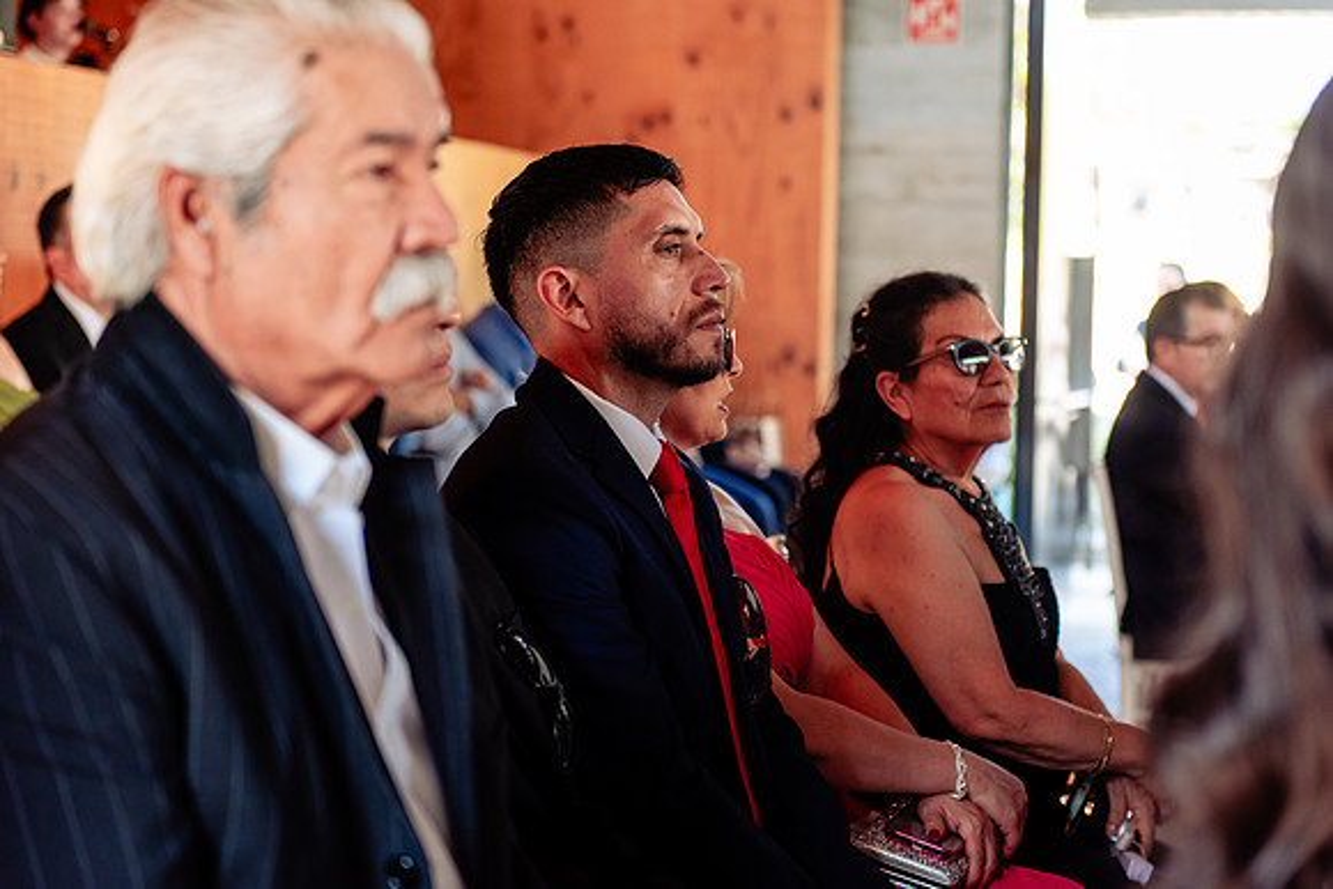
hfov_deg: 27.5
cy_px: 444
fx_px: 2721
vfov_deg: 18.6
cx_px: 666
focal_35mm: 73
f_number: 3.2
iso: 800
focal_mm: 70
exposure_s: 1/250
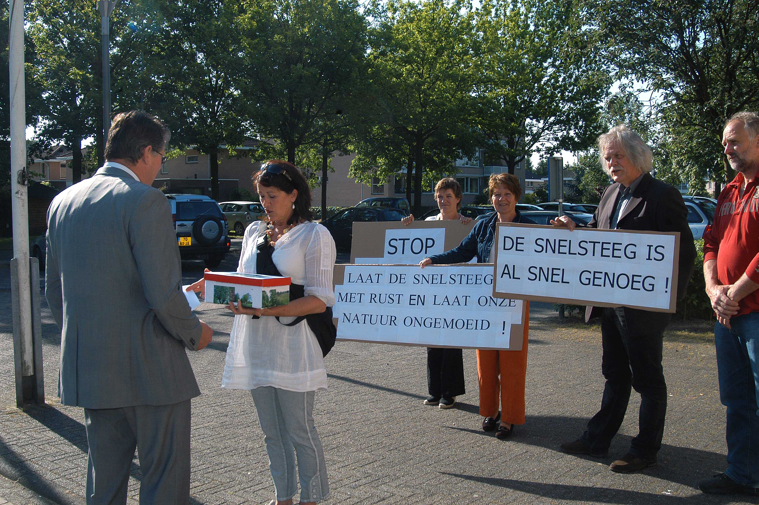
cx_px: 380
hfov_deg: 53.2
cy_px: 252
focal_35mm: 36
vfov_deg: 36.8
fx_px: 758
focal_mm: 24
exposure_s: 1/180
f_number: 9
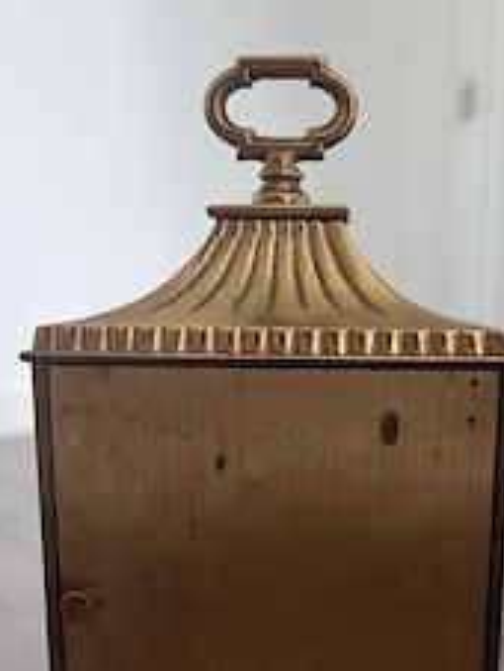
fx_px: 891
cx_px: 294
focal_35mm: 46
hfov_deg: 31.5
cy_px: 517
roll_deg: -0.3
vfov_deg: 39.9
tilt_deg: -12.3
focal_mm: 5.7
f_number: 1.5
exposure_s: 1/60
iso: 200
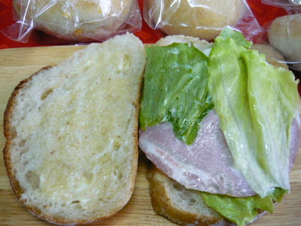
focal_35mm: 33
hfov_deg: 55.4
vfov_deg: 42.9
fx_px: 287
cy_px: 113
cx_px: 150
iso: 320
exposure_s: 1/30
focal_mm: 5.5
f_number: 2.8
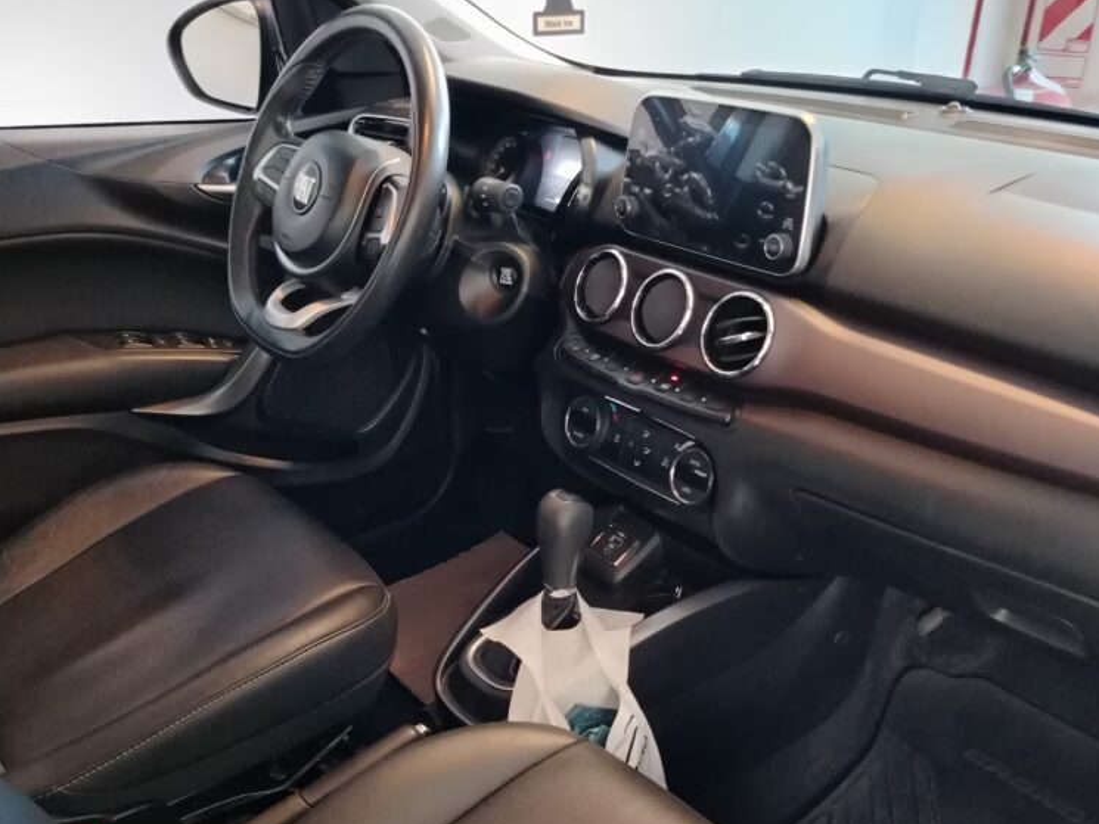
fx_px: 1048
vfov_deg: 42.3
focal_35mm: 33
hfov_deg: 55.3
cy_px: 560
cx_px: 565
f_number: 1.75
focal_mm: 5.25
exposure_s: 1/25
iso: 2384
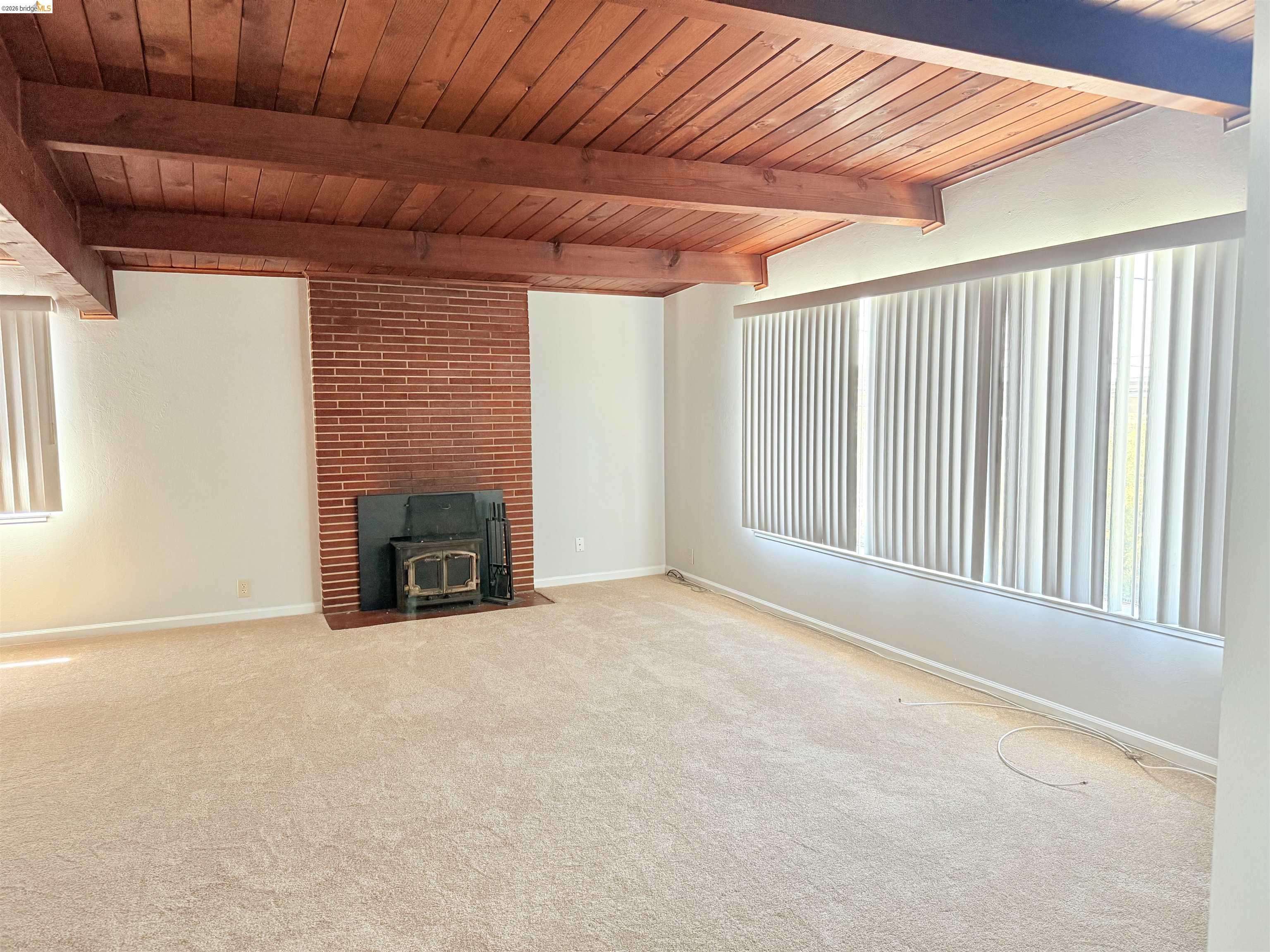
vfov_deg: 56.8
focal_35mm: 24
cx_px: 635
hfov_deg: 71.6
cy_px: 476
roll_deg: +0.7
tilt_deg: -4.3
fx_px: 881
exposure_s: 1/120
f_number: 1.78
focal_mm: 6.76
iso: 250
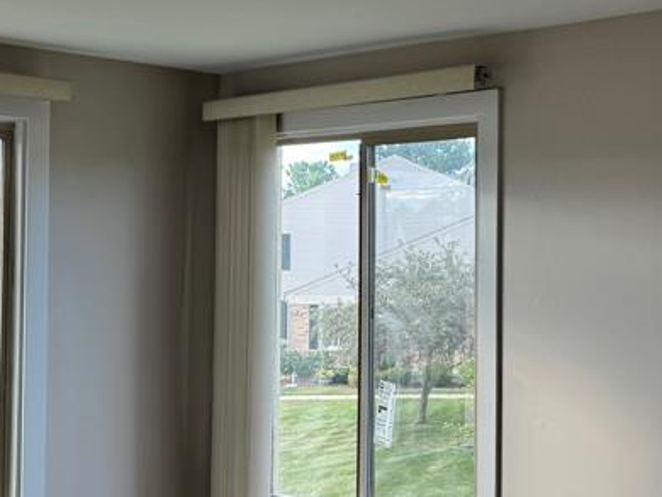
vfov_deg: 23.3
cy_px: 212
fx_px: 1206
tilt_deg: +0.9
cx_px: 555
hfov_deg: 29.8
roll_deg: -0.2
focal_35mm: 63
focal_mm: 6.76
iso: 80
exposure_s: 1/120
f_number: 1.78
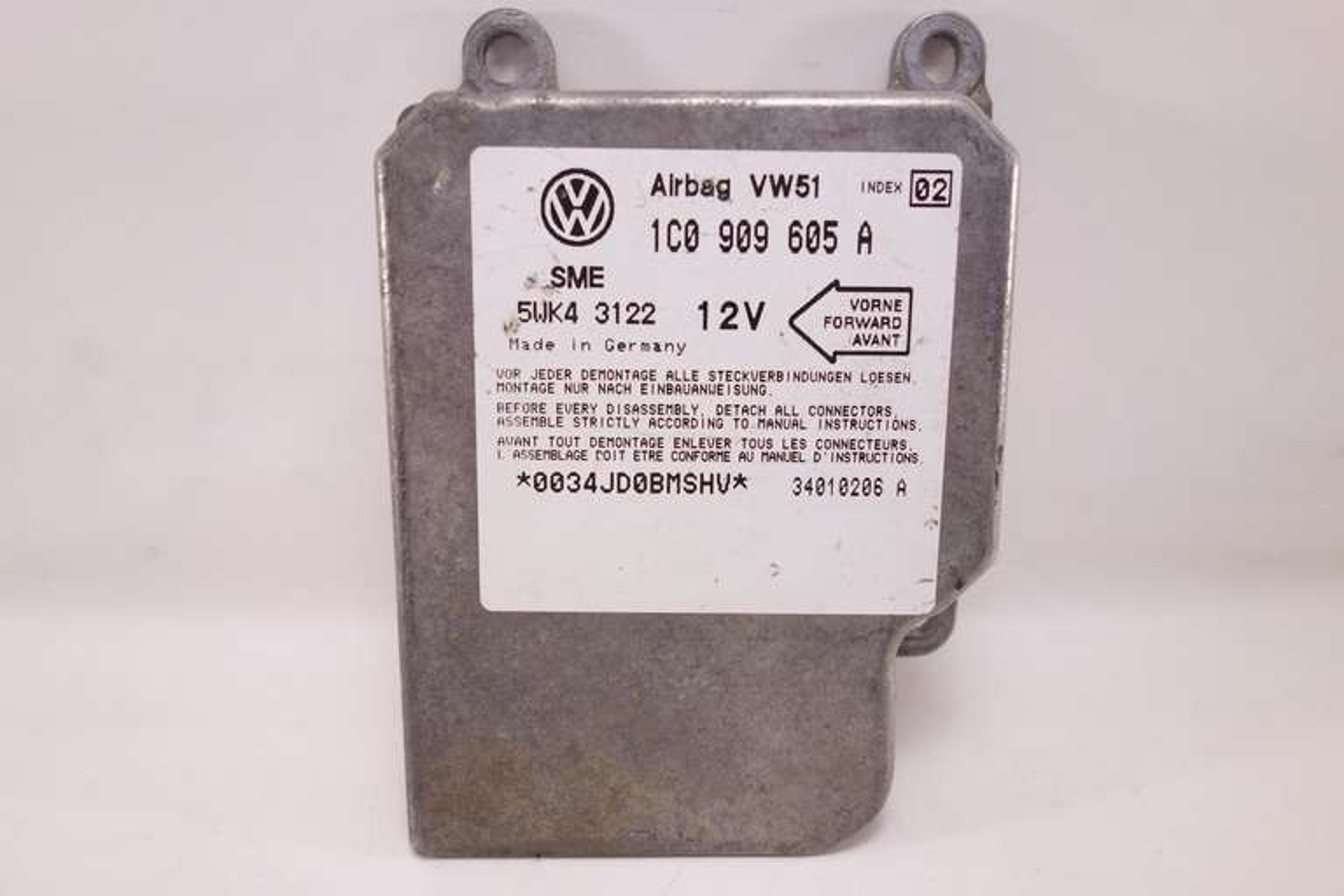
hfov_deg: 65.5
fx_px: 1045
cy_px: 448
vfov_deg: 46.4
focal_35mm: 28
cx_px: 672
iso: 125
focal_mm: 10.4
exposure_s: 1/100
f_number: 2.5
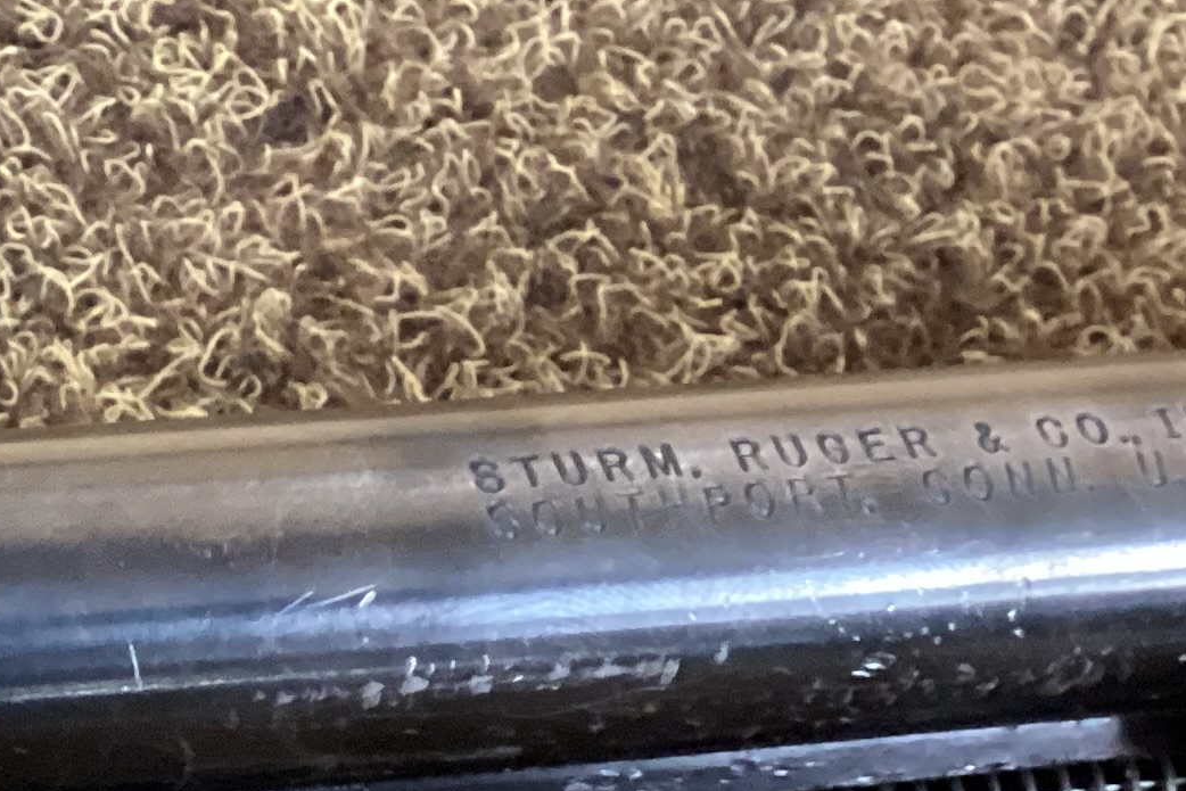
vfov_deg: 13.2
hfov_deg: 19.6
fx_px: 3328
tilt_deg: -57.7
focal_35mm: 101
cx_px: -32
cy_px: 984
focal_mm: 3.3
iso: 640
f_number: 2.4
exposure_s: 1/30
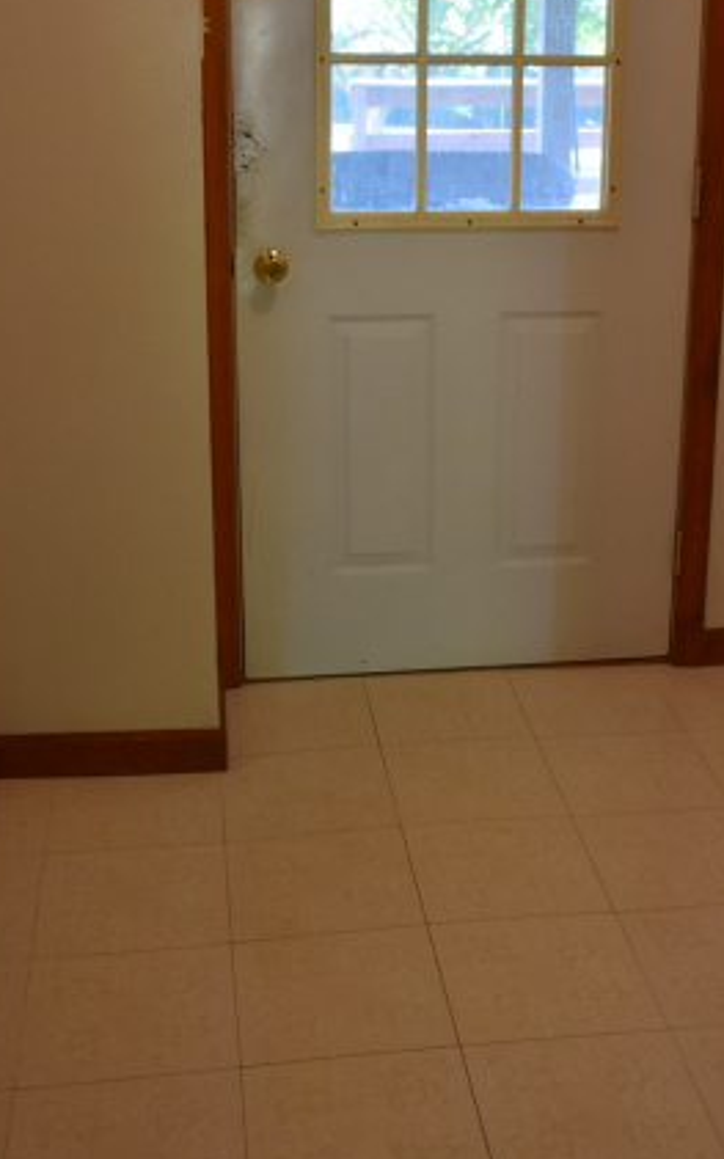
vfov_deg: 40.7
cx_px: 473
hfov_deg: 26.2
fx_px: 1547
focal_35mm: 49
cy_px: 418
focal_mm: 18
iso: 800
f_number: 4.5
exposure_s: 1/80
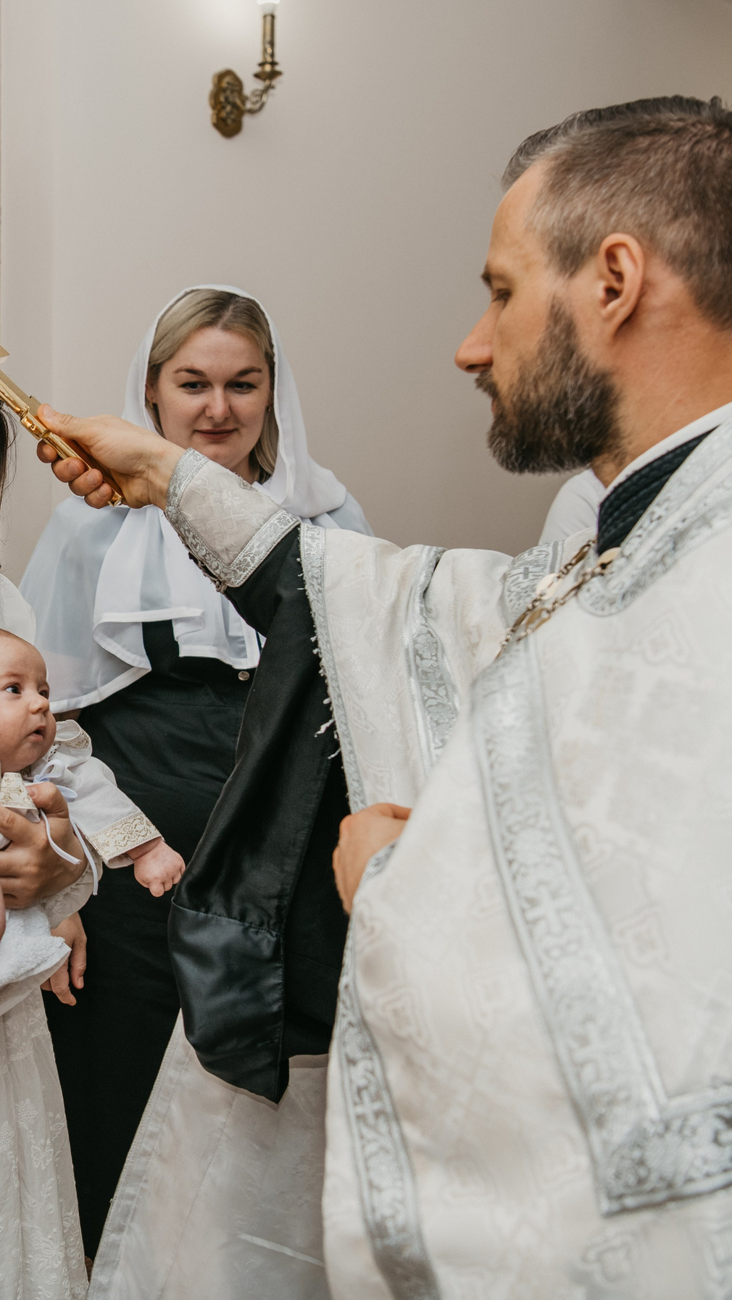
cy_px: 658
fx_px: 1656
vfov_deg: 42.9
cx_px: -16
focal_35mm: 48
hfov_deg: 23.8
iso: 200
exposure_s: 1/160
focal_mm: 30
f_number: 4
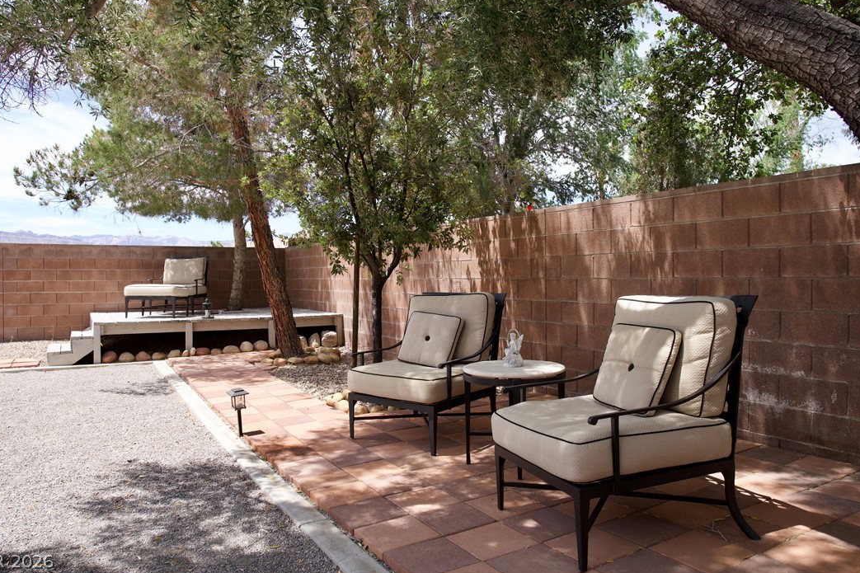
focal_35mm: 25
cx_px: 415
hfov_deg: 71.5
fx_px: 597
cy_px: 276
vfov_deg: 51.3
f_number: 4.5
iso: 100
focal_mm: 16
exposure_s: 1/320
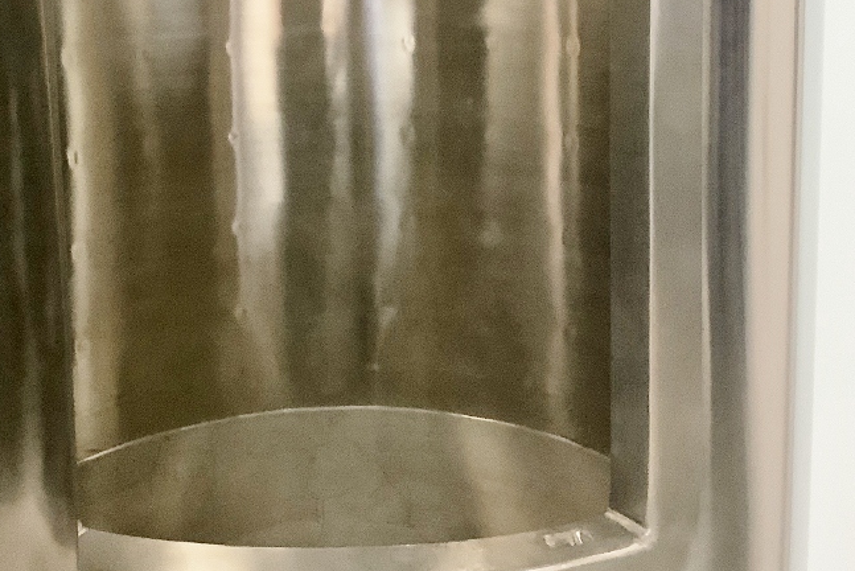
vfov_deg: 26.1
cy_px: 131
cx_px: 321
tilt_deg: -8.6
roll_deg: +0.7
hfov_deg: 38.6
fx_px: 1212
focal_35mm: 51
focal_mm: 3.3
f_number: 2.4
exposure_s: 1/60
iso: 250
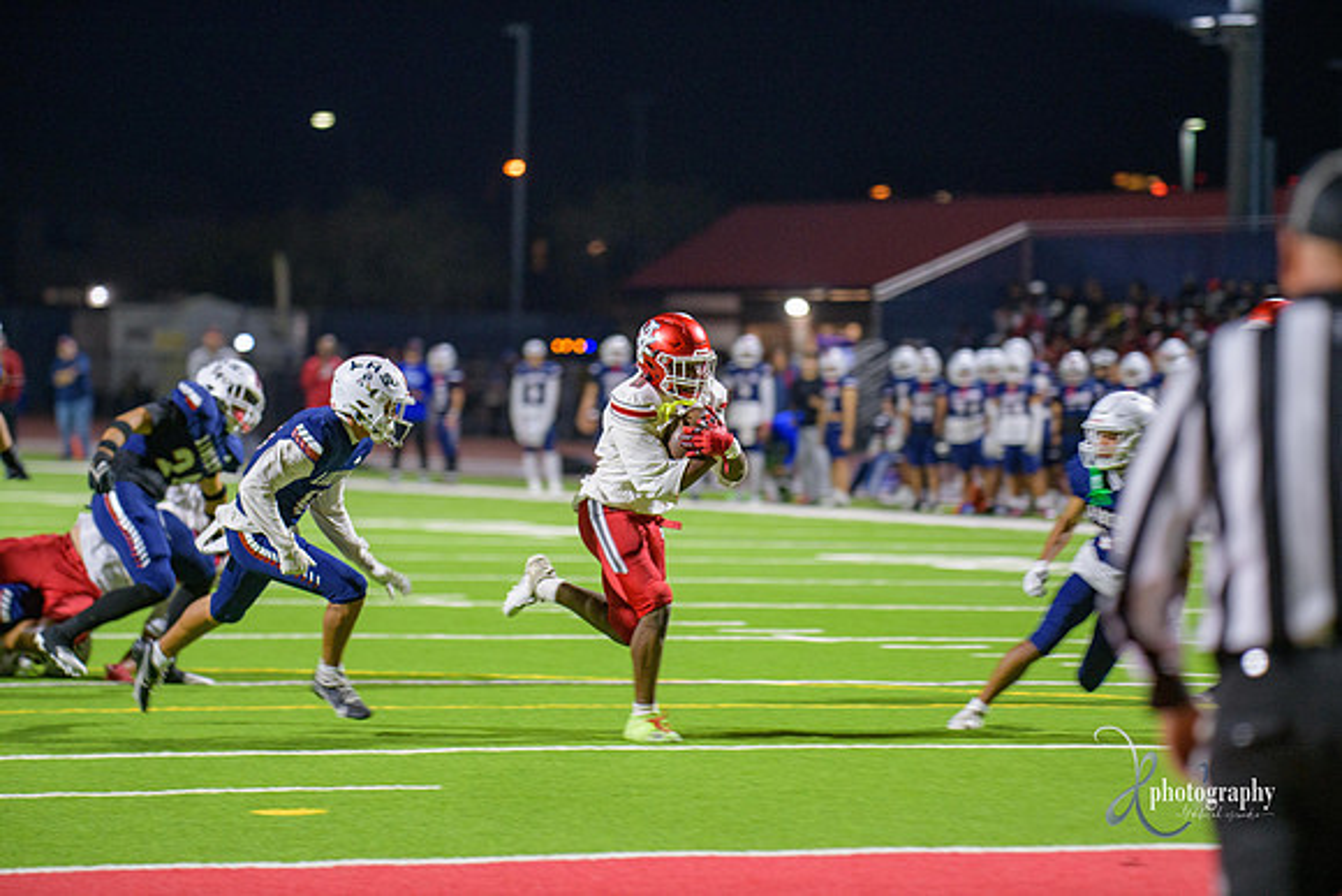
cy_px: 448
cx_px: 671
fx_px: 6711
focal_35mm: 180
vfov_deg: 7.6
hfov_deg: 11.4
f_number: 2.8
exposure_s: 1/250
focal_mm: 180
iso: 2000
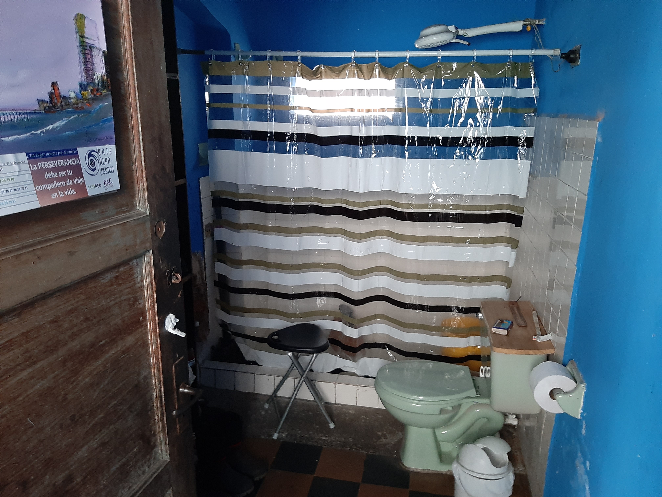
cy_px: 248
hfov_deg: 67.3
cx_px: 331
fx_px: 497
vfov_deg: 53.1
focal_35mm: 26
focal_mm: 3.93
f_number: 1.7
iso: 200
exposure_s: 1/24
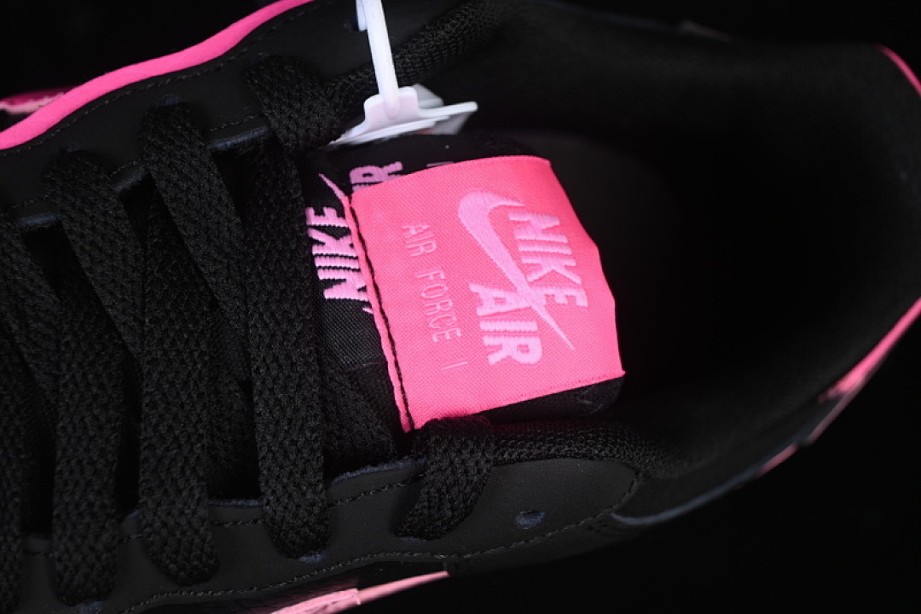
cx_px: 460
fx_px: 1919
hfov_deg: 27.0
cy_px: 307
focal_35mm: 75
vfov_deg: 18.2
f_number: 6.3
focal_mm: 50
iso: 160
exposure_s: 1/50
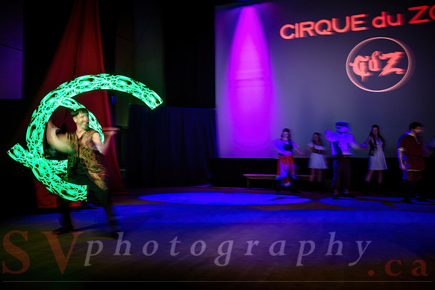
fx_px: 403
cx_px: 185
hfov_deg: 56.5
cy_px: 123
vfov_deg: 39.5
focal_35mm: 33
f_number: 2.8
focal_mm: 29
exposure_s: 1/4
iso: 64
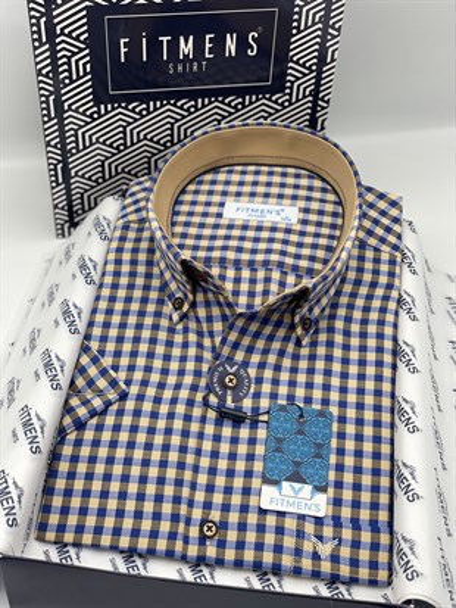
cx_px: 228
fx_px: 913
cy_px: 304
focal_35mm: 52
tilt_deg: -42.7
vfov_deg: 36.8
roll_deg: -2.1
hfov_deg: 28.0
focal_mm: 6
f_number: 2
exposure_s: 1/100
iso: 25
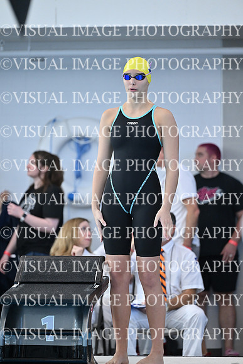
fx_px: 2024
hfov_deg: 6.9
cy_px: 182
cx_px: 122
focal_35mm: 200
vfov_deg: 10.3
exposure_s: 1/800
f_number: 2.8
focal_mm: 200
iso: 1600
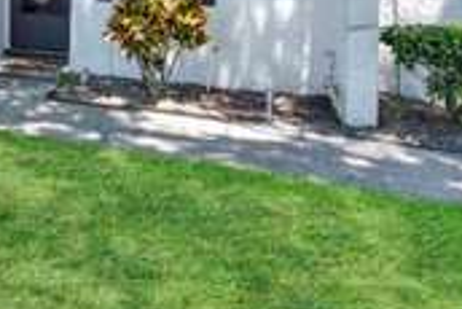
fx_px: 501
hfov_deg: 41.1
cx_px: -30
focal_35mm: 39
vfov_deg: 30.2
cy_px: -43
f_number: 6.3
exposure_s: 1/400
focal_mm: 14
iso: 250
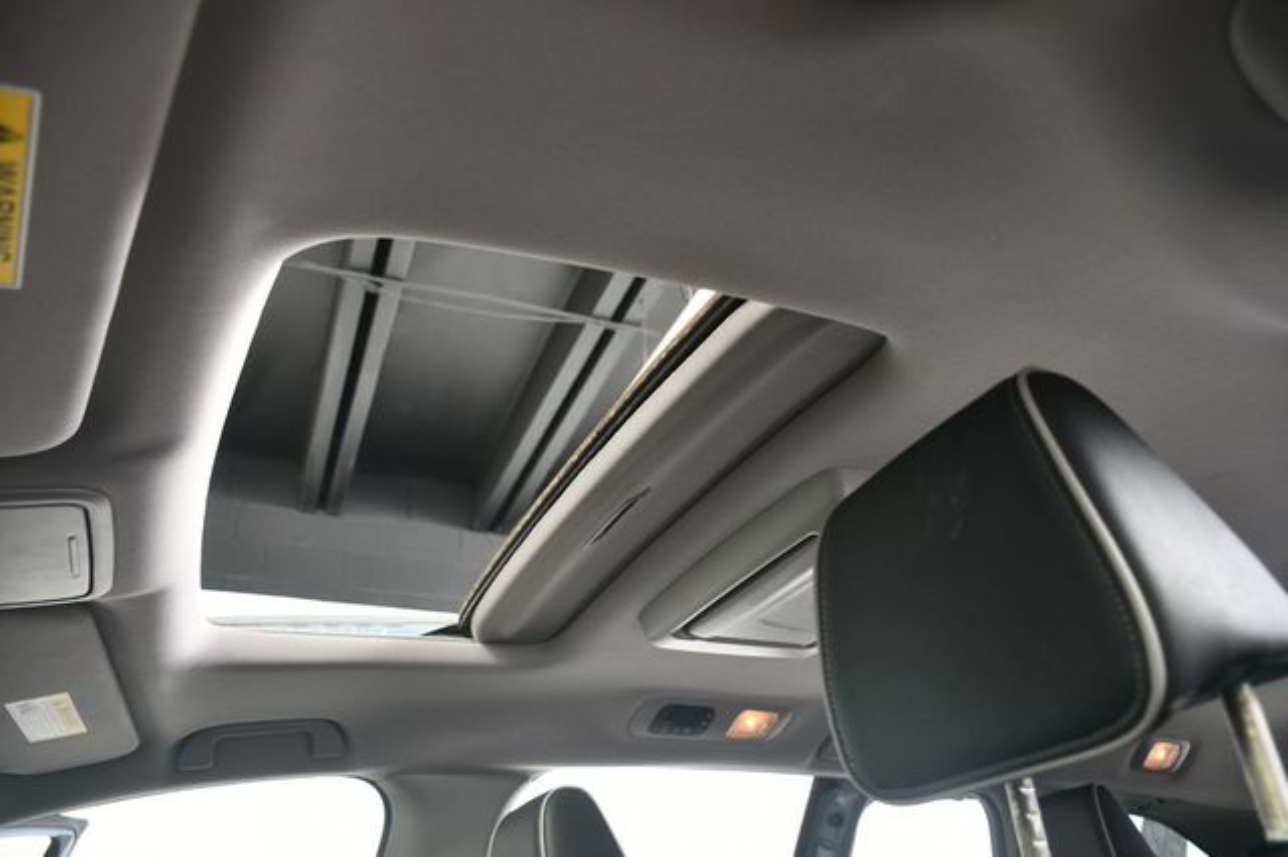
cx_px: 644
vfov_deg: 47.9
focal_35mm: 27
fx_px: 965
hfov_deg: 67.4
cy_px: 428
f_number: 3.5
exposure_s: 1/160
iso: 100
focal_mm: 18
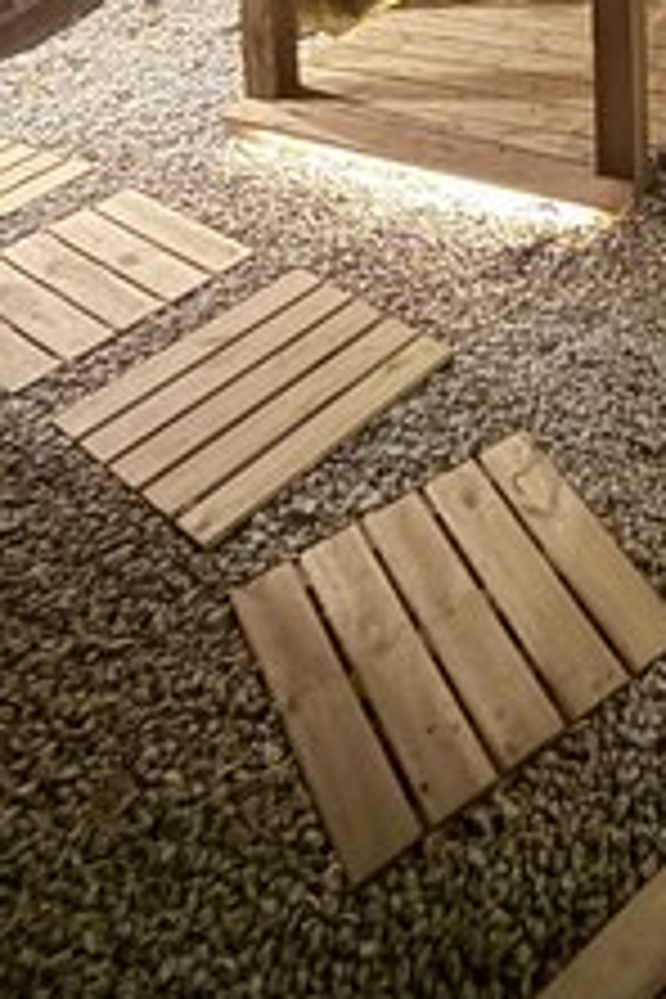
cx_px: 788
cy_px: -310
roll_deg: -0.7
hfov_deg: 28.1
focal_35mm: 42
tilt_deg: -6.7
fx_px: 1165
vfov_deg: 33.4
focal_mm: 2.22
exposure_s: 1/8
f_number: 2.2
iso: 5000
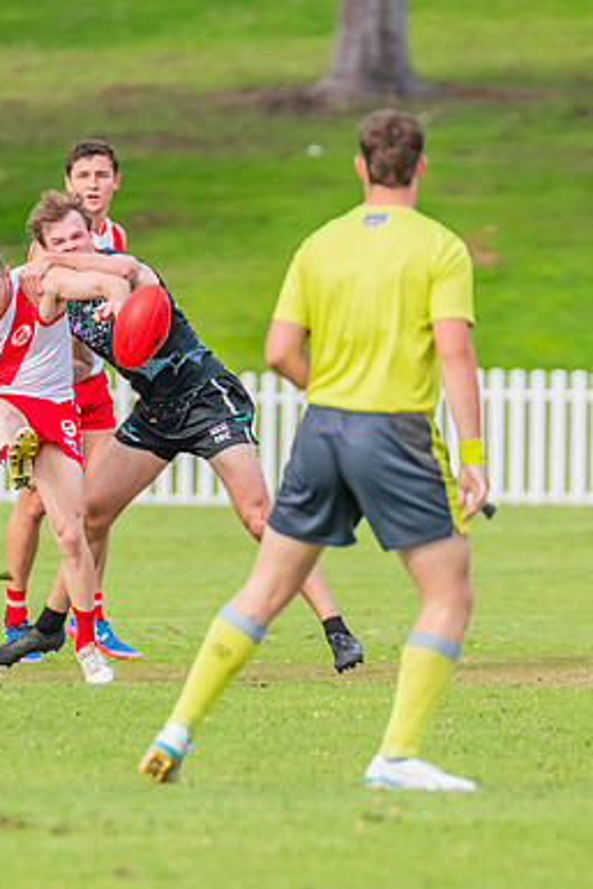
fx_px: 23228
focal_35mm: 941
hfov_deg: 1.5
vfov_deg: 2.2
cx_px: -53
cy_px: 585
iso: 800
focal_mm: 420
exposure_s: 1/1600
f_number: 6.3
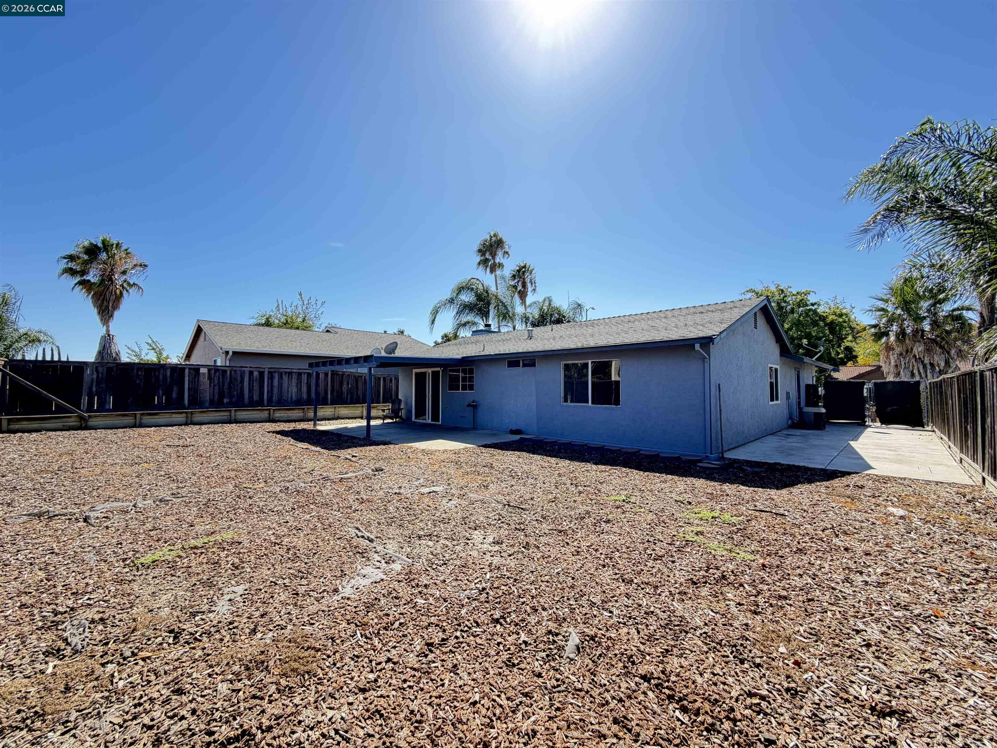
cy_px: 374
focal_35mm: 14
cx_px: 498
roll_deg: -0.1
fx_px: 403
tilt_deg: +2.4
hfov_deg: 102.1
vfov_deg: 85.7
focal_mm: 2.22
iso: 40
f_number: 2.2
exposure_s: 1/220
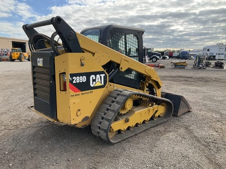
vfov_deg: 48.2
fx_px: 189
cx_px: 113
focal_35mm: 29
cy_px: 84
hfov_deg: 61.7
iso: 25
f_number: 1.8
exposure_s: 1/642
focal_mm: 3
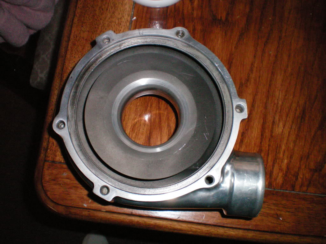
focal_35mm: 38
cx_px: 163
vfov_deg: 37.7
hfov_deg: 49.0
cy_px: 122
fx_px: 358
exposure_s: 1/60
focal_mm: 6.3
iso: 400
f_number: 4.6
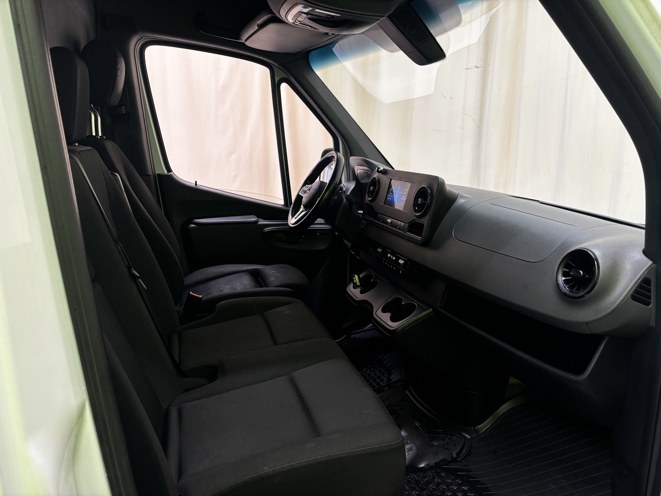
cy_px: 248
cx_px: 330
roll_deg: +0.3
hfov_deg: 67.3
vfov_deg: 53.1
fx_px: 496
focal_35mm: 26
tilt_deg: -12.8
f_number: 1.6
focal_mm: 5.96
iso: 100
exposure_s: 1/50
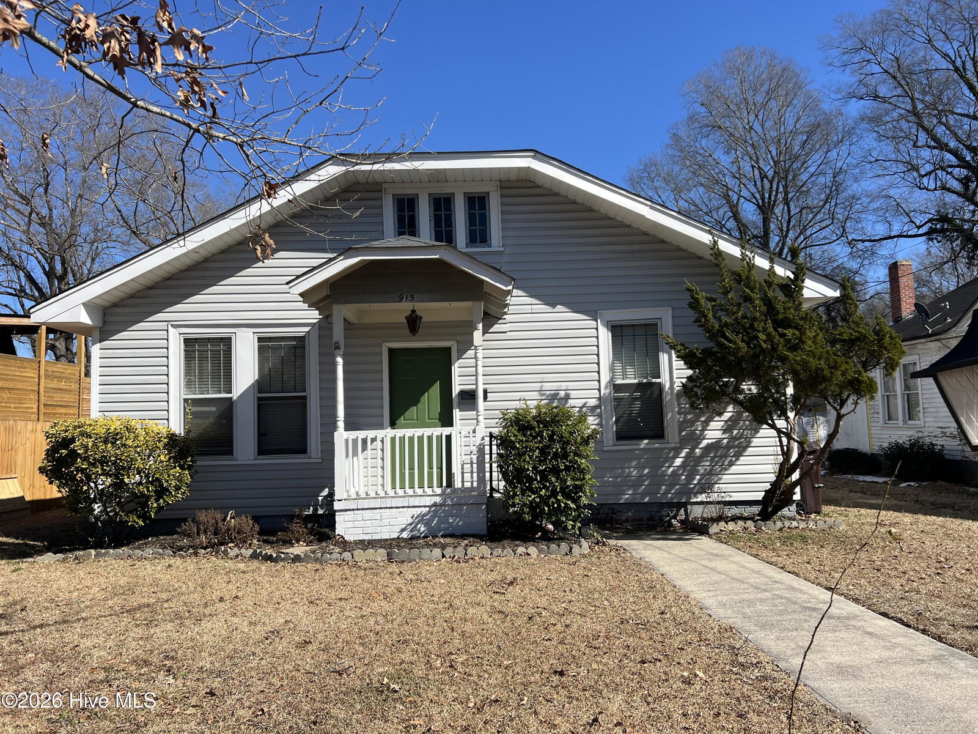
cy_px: 367
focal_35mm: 26
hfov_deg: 67.3
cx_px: 489
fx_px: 735
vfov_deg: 53.1
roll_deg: +1.6
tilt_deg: +3.5
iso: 50
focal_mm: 5.7
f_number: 1.5
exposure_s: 1/4444
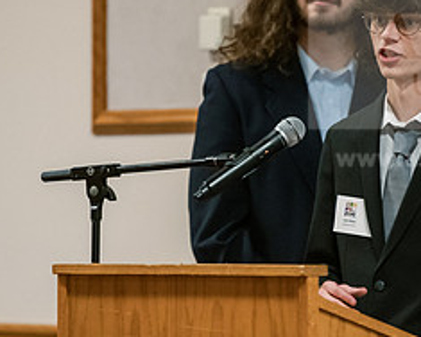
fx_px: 5781
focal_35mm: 464
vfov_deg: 3.3
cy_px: 196
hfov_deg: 4.2
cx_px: 254
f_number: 3.2
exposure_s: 1/200
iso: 3200
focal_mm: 200
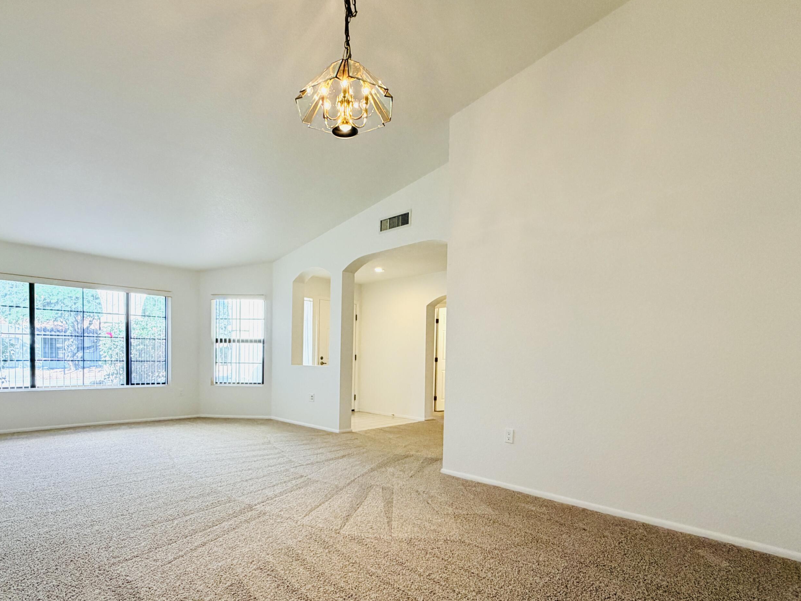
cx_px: 339
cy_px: 358
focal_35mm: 17
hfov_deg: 90.3
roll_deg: +0.5
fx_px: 393
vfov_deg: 74.0
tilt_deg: +0.5
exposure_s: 1/120
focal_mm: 2.22
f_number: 2.2
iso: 200
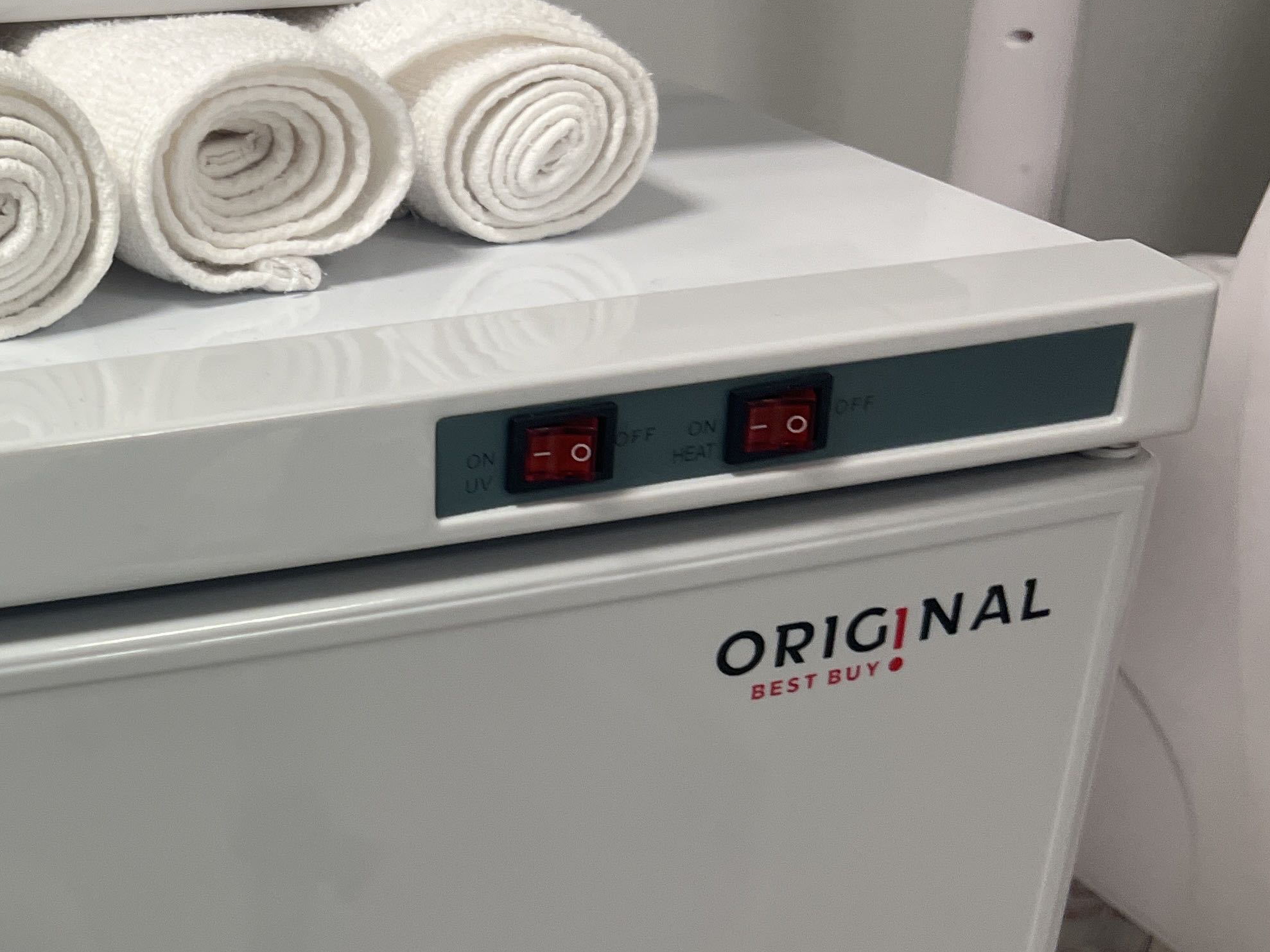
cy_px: 684
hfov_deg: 33.4
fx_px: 1944
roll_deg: -3.8
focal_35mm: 53
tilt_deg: -30.6
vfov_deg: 27.2
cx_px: 31
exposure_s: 1/70
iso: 125
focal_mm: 5.7
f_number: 1.5
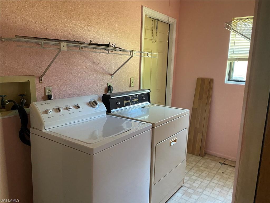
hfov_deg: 67.3
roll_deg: -2.4
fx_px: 203
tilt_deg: -10.6
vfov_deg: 53.1
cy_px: 102
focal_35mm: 26
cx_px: 135
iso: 500
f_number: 1.8
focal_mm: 4.25
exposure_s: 1/57
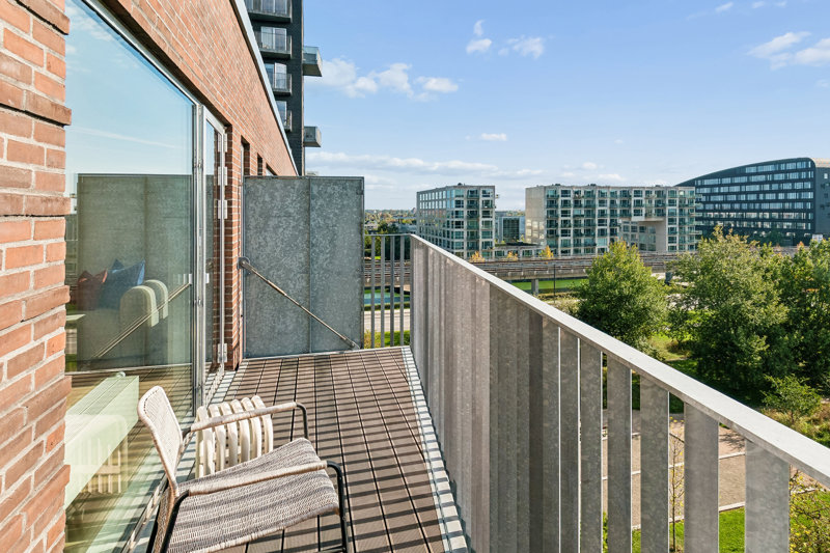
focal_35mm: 18
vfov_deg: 67.4
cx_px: 415
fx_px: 415
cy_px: 276
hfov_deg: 90.0
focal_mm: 12
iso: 200
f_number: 10
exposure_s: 1/500
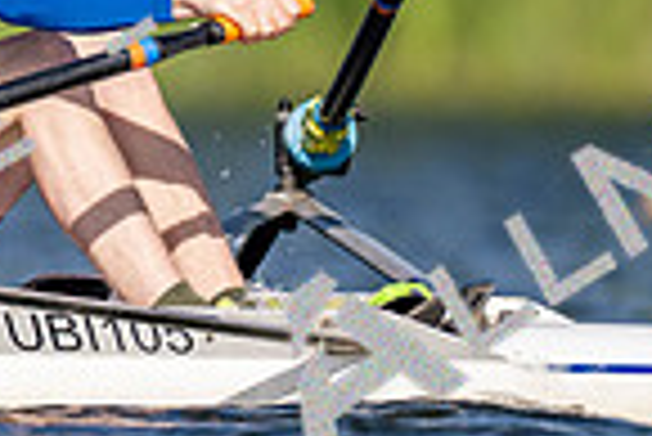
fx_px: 43419
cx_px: -99
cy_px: 61
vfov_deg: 0.6
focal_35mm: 2395
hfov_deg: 0.9
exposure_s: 1/2500
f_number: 4
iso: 200
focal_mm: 600
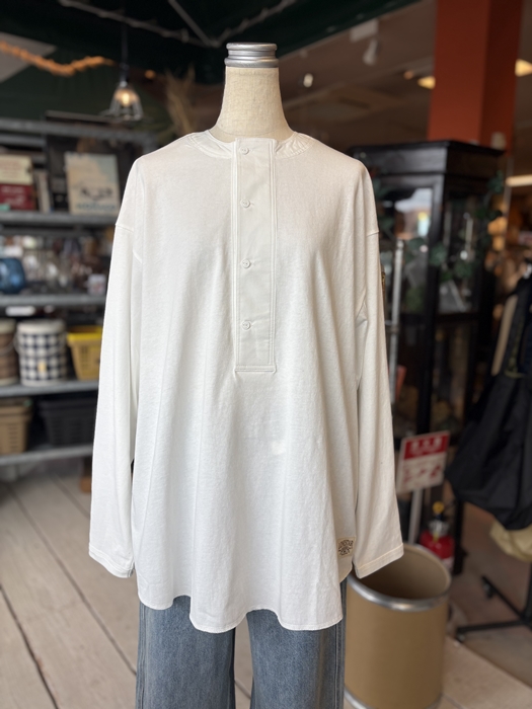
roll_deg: -0.7
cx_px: 266
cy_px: 354
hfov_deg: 53.1
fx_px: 533
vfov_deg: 67.3
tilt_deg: -10.7
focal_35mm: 26
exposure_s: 1/519
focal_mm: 5.96
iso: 50
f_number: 1.6
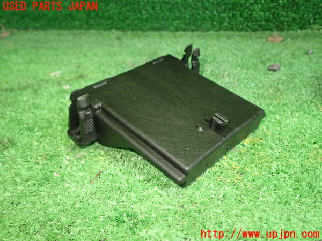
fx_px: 298
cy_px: 120
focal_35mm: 32
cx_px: 161
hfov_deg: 56.8
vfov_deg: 44.2
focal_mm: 5.79
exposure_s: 1/30
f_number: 2.4
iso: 500
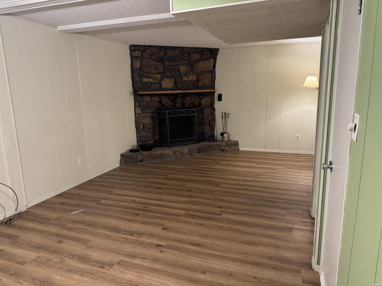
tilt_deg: -11.8
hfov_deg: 71.6
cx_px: 191
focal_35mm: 24
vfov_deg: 56.8
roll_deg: +1.3
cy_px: 143
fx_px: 265
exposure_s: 1/60
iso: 400
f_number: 1.78
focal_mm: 6.76
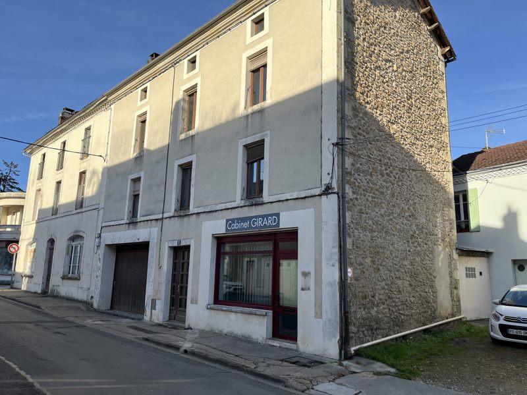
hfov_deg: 67.3
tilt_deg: +9.4
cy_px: 198
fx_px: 396
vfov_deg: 53.1
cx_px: 264
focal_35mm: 26
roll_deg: -1.2
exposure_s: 1/2268
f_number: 1.6
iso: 50
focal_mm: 5.1
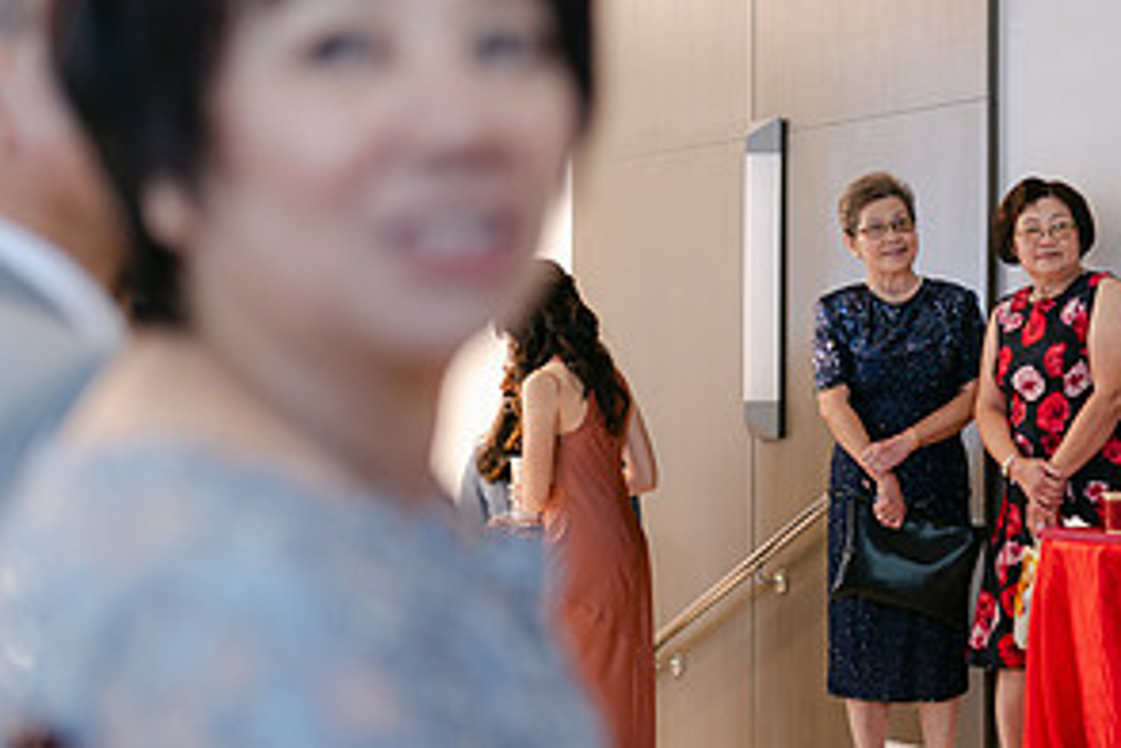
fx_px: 2273
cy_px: 395
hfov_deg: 27.1
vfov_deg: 18.7
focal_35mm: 73
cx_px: 915
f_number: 1.4
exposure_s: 1/125
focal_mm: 35
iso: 320
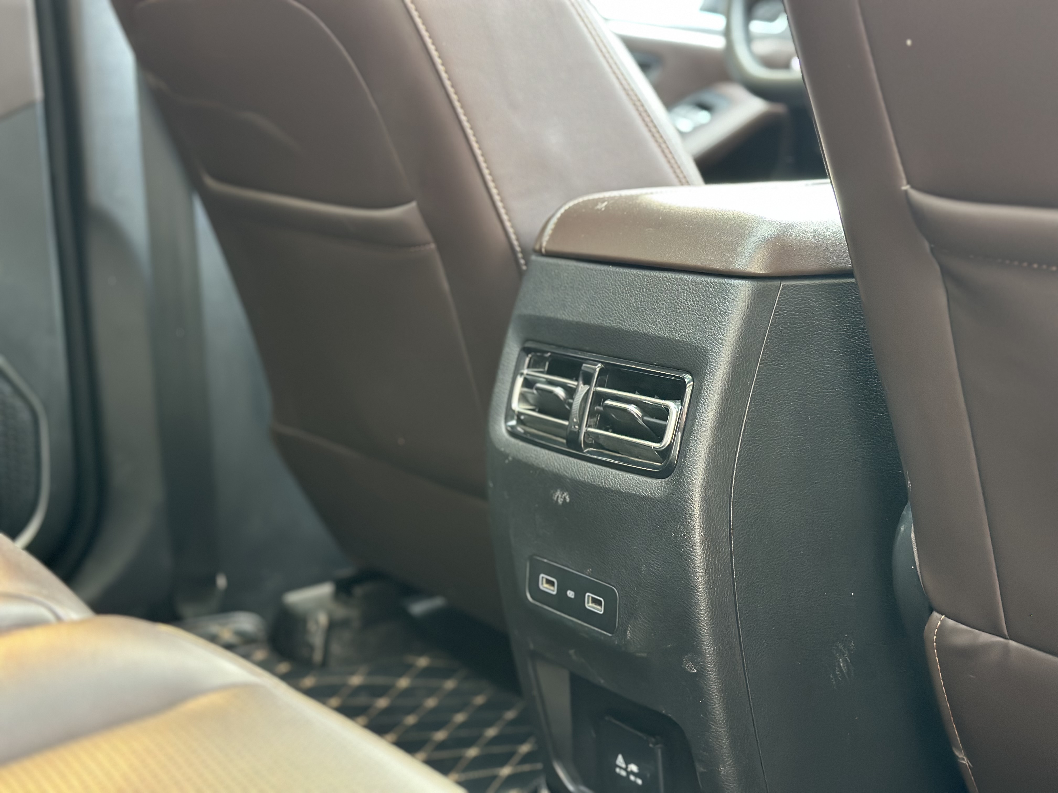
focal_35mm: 48
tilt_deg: -10.4
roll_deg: +1.2
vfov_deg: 30.3
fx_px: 1467
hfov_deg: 39.7
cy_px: 396
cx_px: 529
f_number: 1.78
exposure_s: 1/43
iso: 400
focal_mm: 6.86
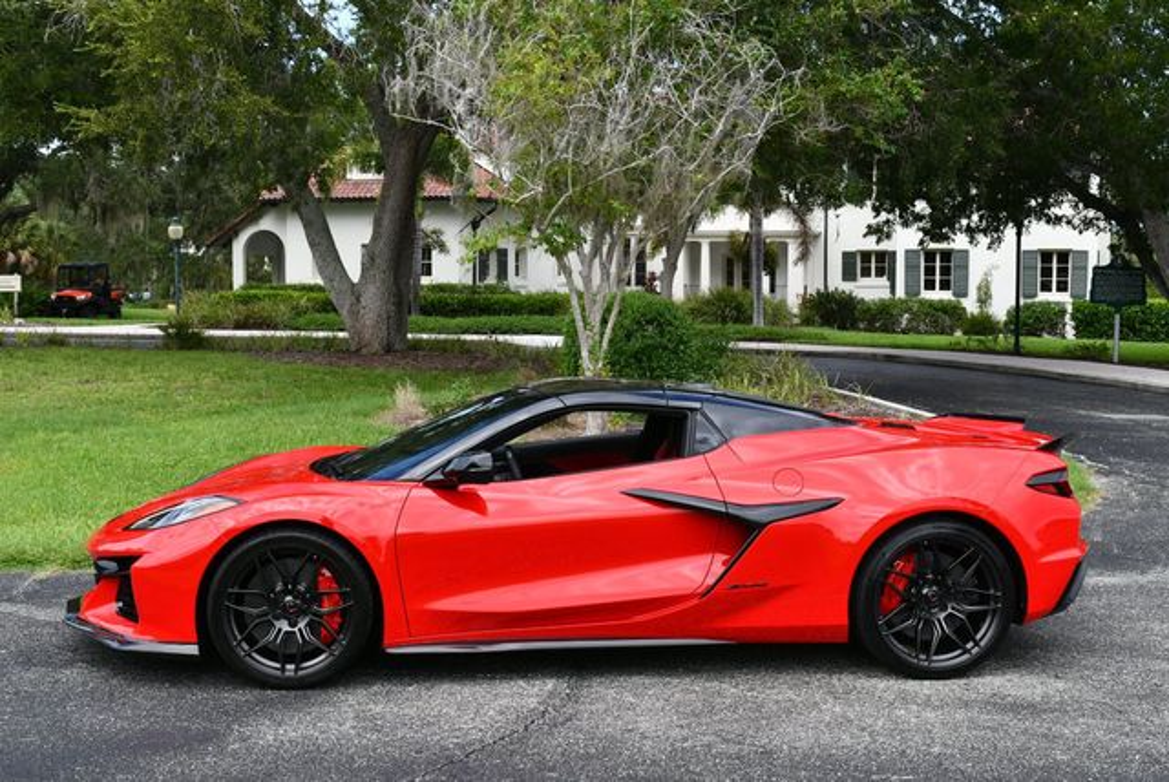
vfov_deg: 28.1
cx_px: 584
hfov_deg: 41.1
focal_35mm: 48
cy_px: 391
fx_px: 1560
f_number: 8
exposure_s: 1/250
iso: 180
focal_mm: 24
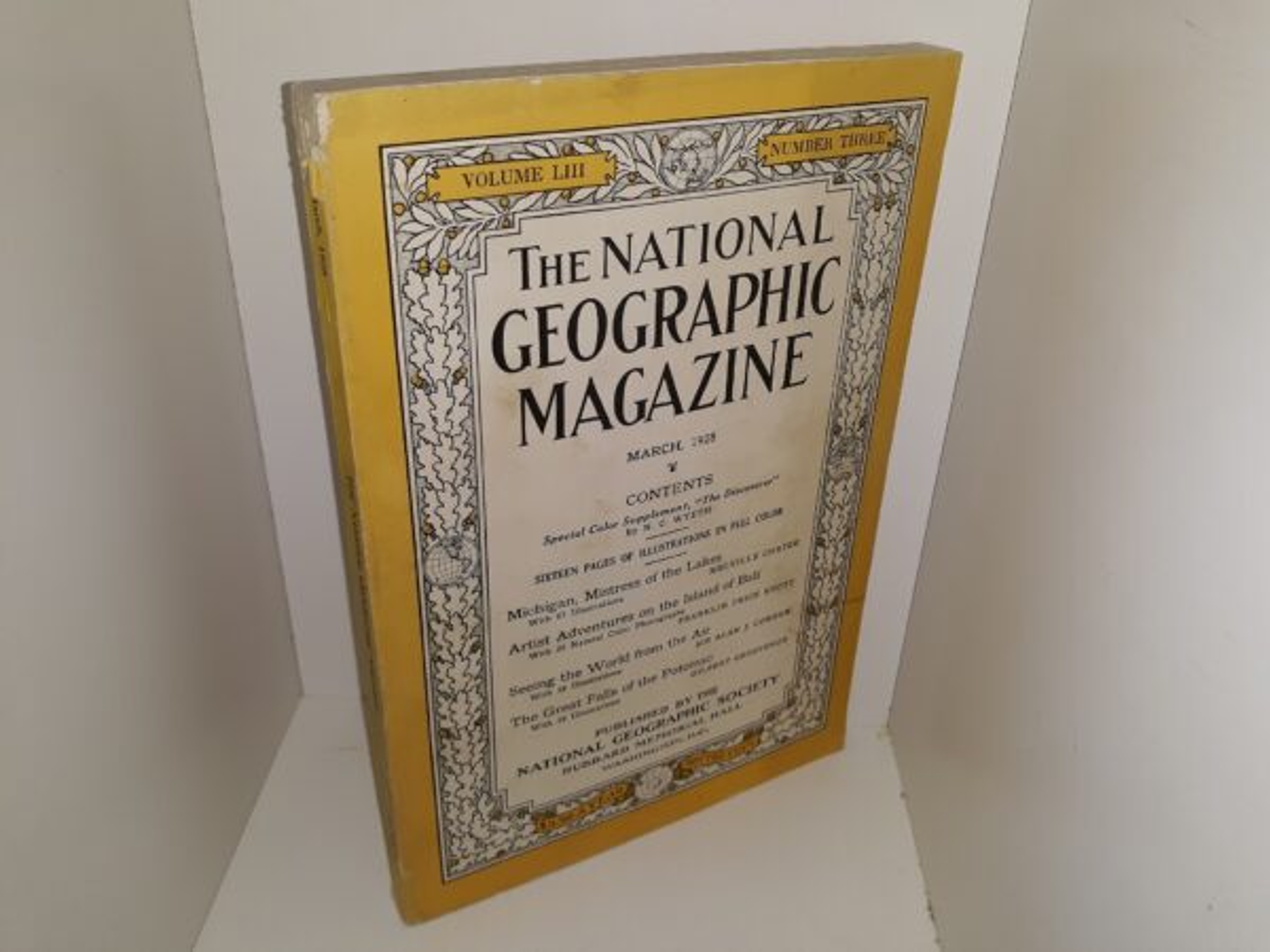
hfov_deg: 63.4
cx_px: 635
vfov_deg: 49.7
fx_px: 1027
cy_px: 476
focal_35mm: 28
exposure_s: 1/213
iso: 40
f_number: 1.7
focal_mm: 3.7
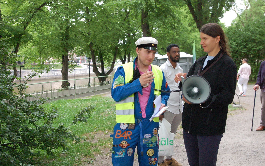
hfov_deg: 47.7
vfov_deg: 30.9
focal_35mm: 42
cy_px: 85
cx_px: 133
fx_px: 300
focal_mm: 27
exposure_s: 1/125
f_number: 6.3
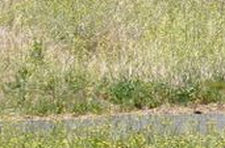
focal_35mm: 945
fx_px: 5890
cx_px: 643
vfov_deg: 1.4
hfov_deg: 2.2
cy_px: 4
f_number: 10
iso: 200
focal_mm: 105
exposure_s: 1/320
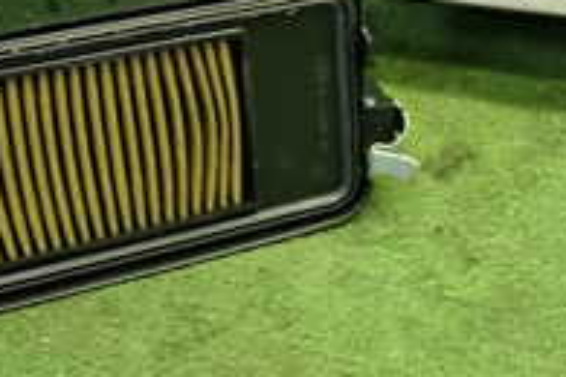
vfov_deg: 16.8
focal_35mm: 80
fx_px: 1258
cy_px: 32
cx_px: 479
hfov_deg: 24.8
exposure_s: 1/30
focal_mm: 4.5
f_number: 2
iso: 250
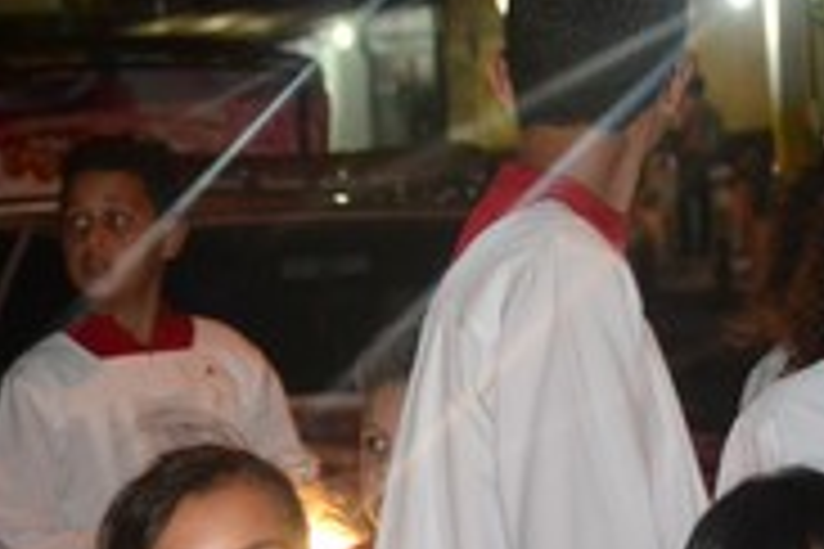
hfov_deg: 9.0
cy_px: 486
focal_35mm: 229
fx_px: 5241
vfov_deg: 6.0
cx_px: 216
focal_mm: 62
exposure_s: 1/60
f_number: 5
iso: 3200
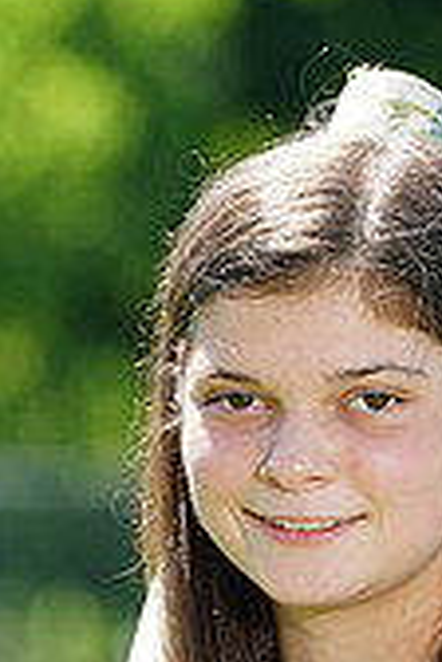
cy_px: 772
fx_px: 18931
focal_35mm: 1028
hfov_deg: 1.3
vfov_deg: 2.0
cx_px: 280
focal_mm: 297
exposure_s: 1/160
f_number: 9
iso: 200
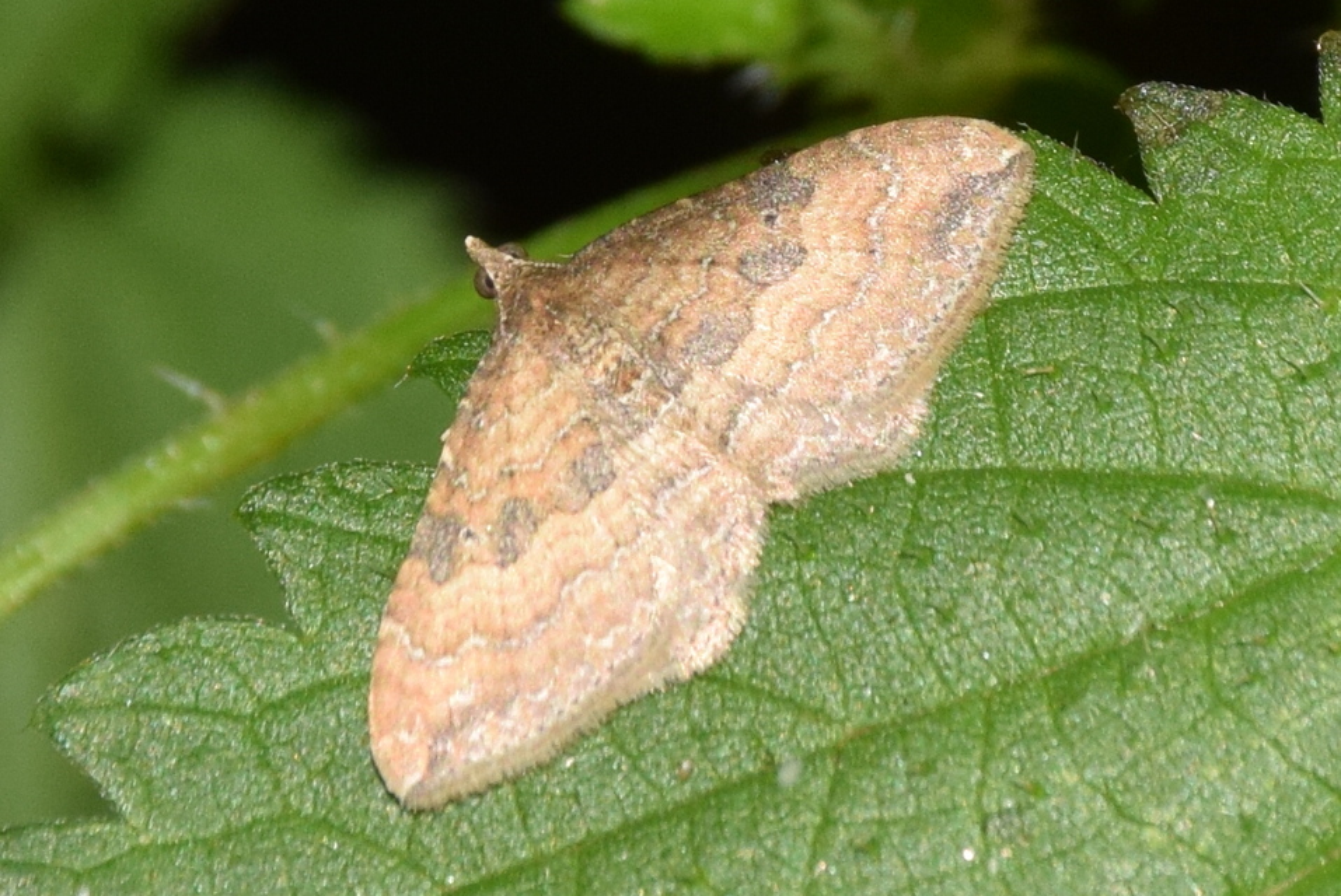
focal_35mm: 210
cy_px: 448
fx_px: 7829
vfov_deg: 6.6
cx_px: 670
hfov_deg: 9.8
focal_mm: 140
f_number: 13
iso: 400
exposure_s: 1/160
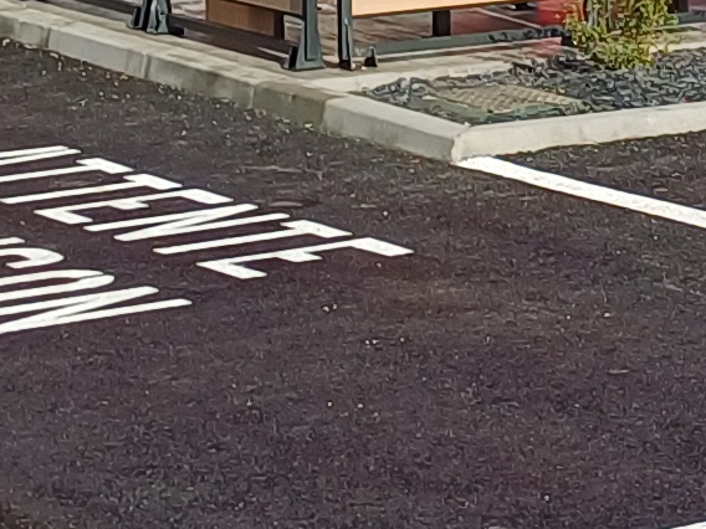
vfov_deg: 8.1
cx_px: 917
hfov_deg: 11.0
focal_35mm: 176
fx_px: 3590
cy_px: -421
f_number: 1.8
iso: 50
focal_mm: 4.65
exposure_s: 1/1565
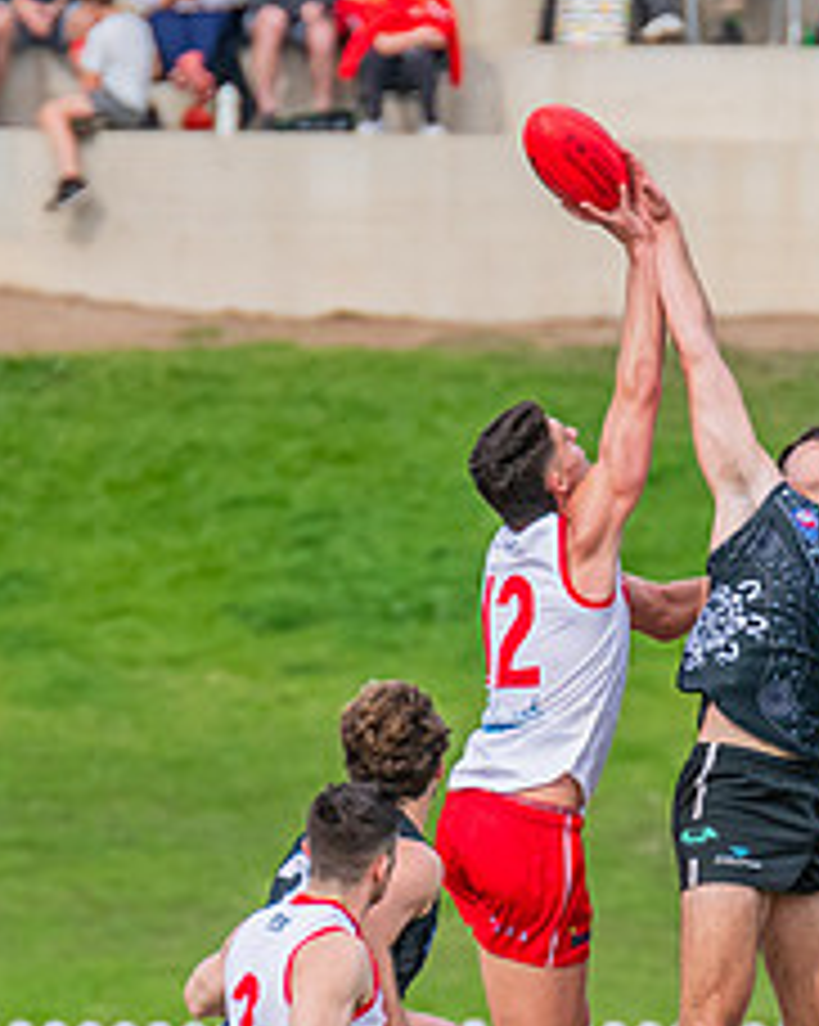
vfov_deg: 1.4
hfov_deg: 1.1
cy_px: 929
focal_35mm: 1348
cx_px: 726
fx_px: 40898
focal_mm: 420
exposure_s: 1/1600
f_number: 8
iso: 800
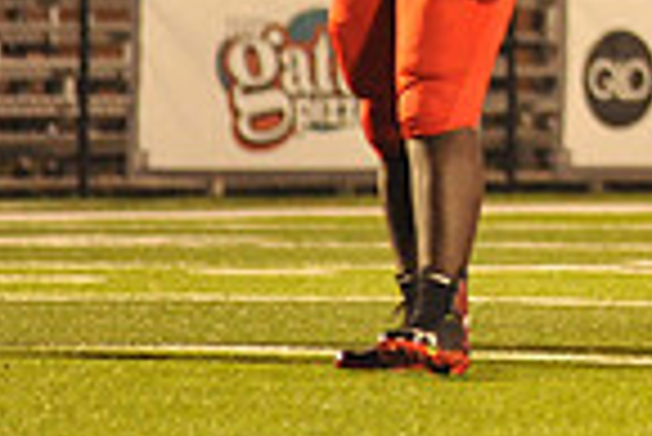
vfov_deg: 1.7
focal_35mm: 798
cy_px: -108
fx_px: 14467
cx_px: 1295
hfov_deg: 2.6
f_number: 4
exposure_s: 1/200
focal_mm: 200
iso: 5000
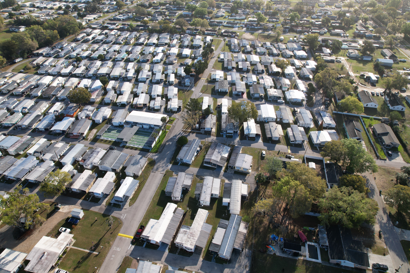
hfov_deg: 78.6
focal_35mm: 22
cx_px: 205
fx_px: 251
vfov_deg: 57.2
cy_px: 136
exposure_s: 1/30
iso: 120
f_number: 2.8
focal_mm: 8.38
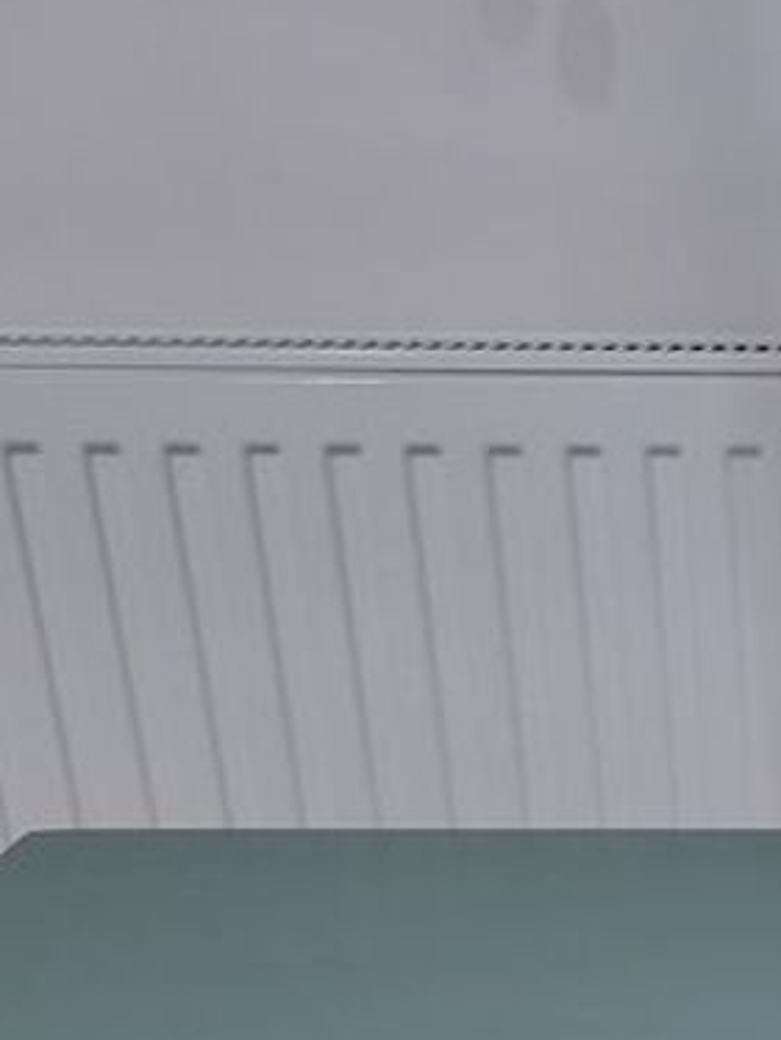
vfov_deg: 18.2
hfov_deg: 15.6
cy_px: 1770
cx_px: 1078
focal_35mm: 89
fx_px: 2674
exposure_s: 1/20
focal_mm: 5.95
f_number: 1.89
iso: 318
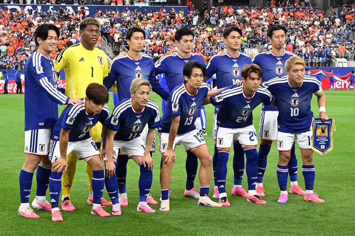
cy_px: 118
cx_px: 178
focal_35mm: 83
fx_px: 818
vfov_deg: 16.5
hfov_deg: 24.5
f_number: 11
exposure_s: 1/250
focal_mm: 83
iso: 5000
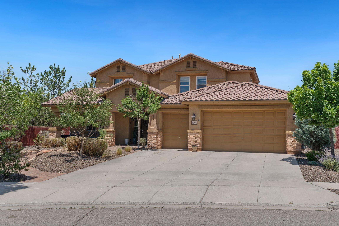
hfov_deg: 54.4
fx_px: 330
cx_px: 170
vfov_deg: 37.9
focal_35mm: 35
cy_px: 113
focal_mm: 35
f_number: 9
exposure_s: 1/125
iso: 200
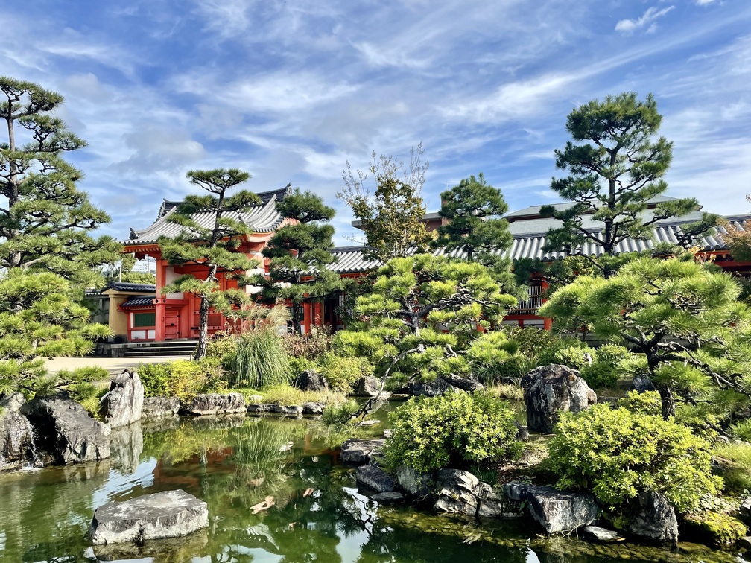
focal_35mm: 26
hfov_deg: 67.3
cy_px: 282
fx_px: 564
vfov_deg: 53.1
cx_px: 376
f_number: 1.6
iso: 32
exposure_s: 1/2882
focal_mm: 4.2
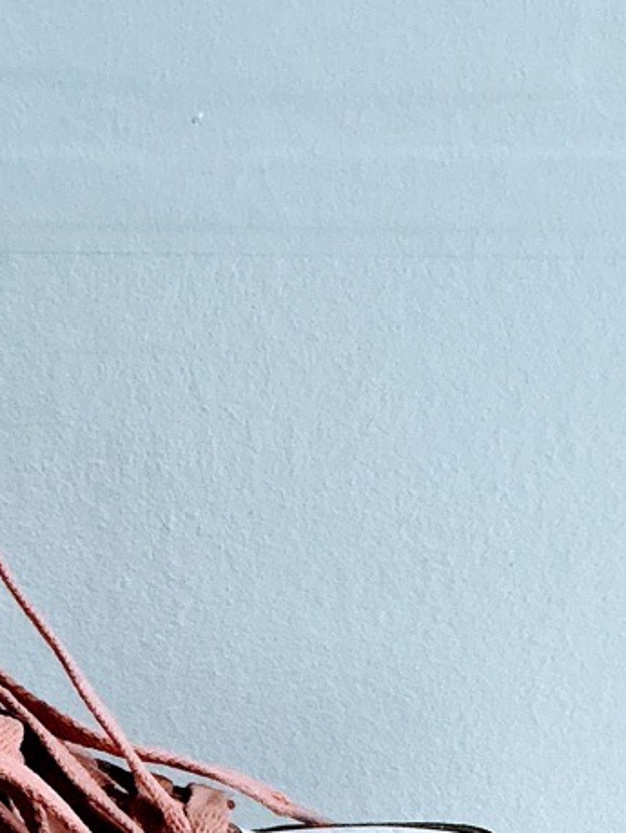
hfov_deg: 14.4
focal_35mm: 101
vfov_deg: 17.9
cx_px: -42
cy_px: 1152
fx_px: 2432
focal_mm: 3
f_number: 1.8
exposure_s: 1/60
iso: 80
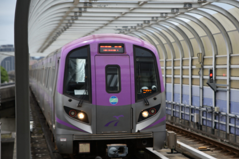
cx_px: 148
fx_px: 631
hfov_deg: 21.4
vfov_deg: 14.4
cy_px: 86
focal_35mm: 95
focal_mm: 70
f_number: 2.8
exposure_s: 1/2000
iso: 160
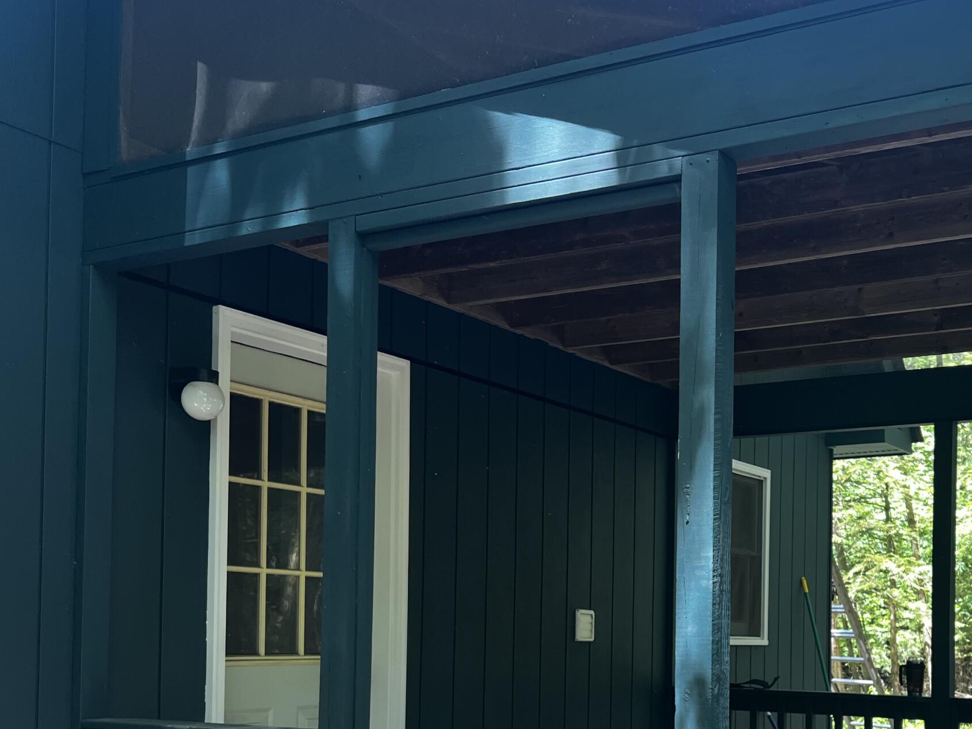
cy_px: 595
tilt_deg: +1.7
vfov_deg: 30.7
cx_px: 673
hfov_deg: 40.6
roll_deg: -0.9
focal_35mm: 46
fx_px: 1292
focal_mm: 5.7
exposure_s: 1/121
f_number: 1.5
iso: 80
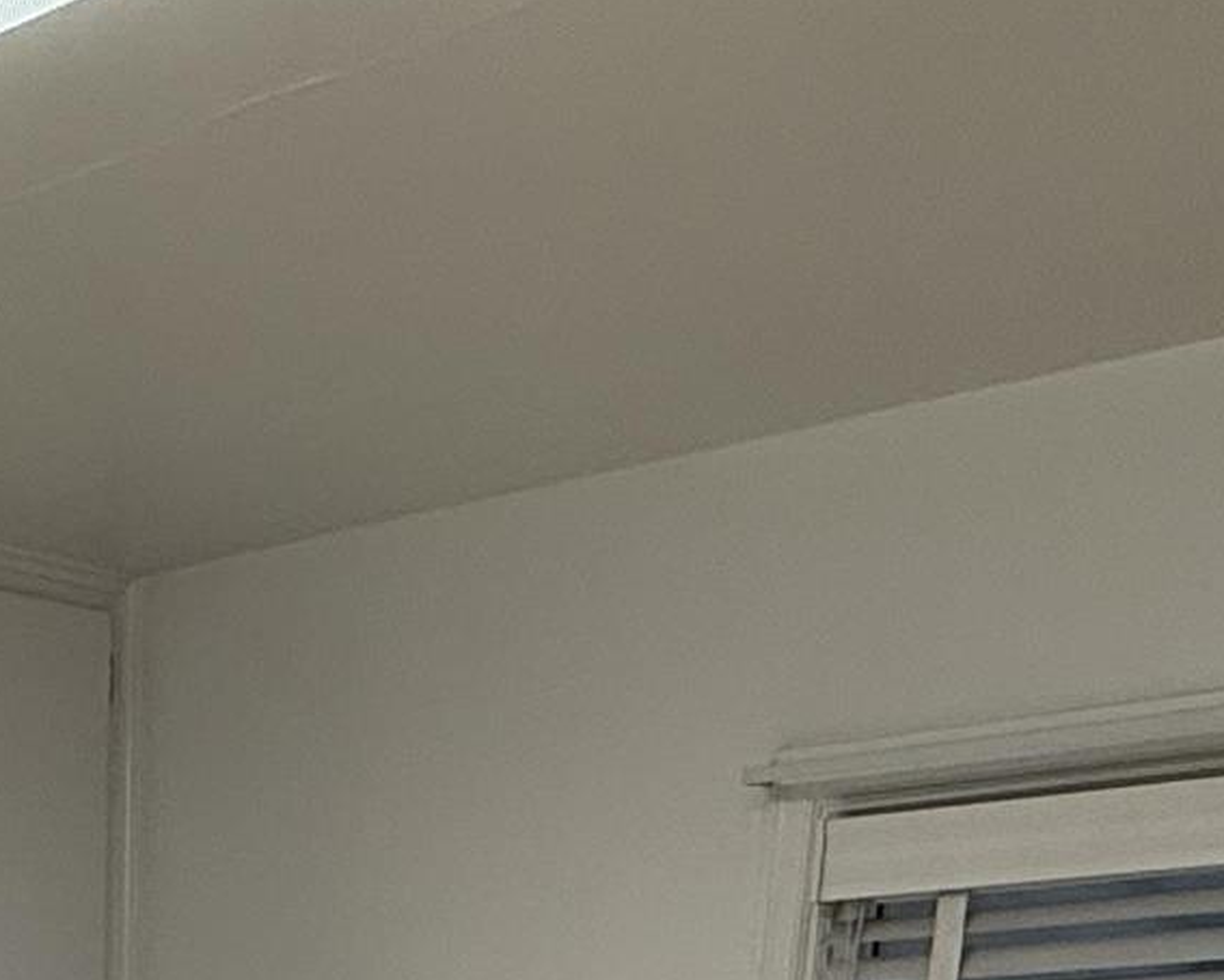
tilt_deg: -20.9
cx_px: -13
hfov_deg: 24.5
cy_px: 2232
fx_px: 2682
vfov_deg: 14.7
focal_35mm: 74
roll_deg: -0.2
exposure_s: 1/120
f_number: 2.2
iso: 100
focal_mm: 2.22
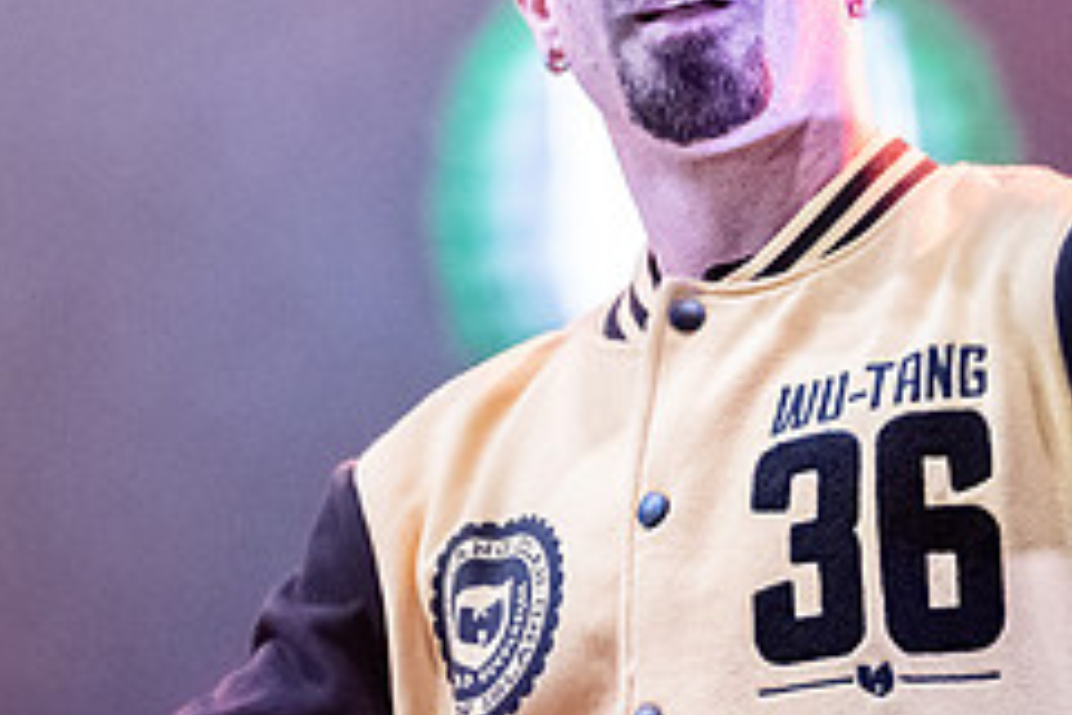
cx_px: 679
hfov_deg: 7.1
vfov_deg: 4.7
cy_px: -87
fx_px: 8605
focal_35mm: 289
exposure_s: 1/640
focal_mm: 80
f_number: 2.8
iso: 2500
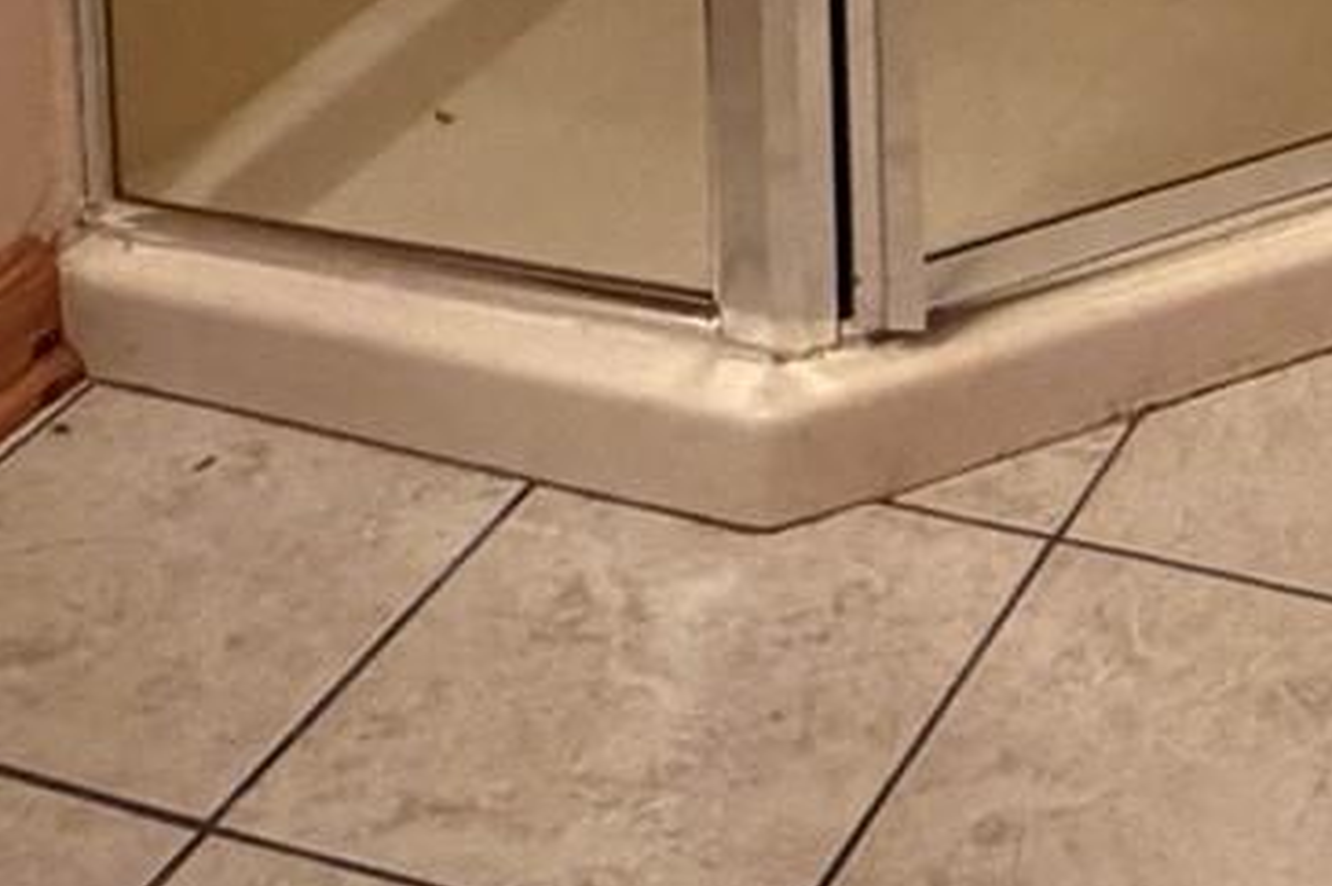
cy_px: -1194
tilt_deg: -7.2
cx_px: 1577
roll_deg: -0.1
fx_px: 3031
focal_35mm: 82
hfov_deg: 22.9
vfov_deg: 13.0
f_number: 2.2
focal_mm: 2.22
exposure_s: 1/60
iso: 400
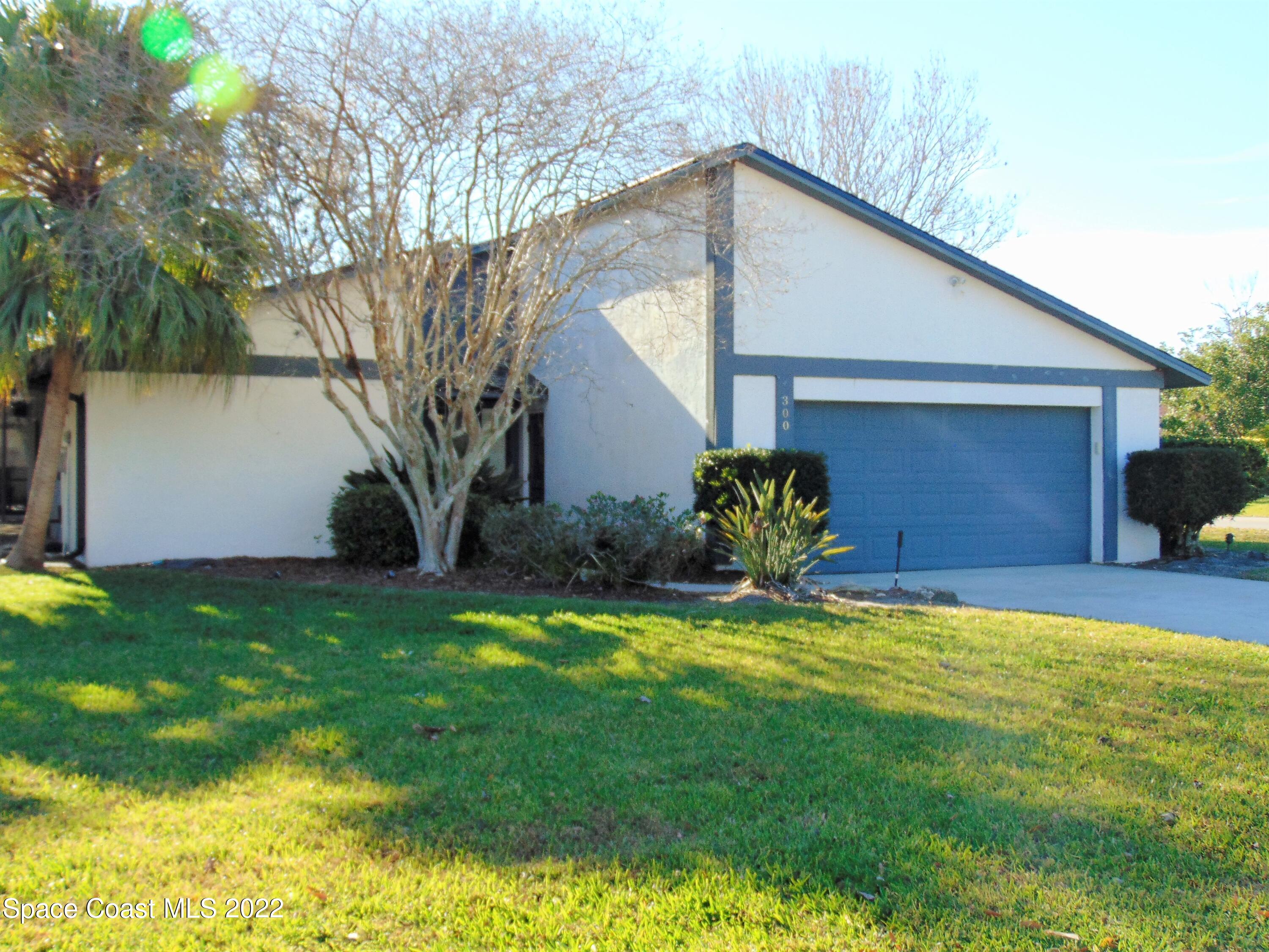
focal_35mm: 39
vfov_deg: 36.8
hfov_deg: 47.9
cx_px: 634
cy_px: 476
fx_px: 1430
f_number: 3.3
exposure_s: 1/400
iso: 80
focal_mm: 6.9
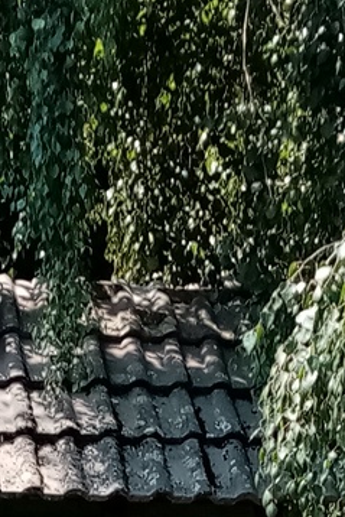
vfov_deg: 12.0
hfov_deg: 8.7
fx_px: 2255
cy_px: 927
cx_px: 199
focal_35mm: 157
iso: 106
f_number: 1.8
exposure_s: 1/463
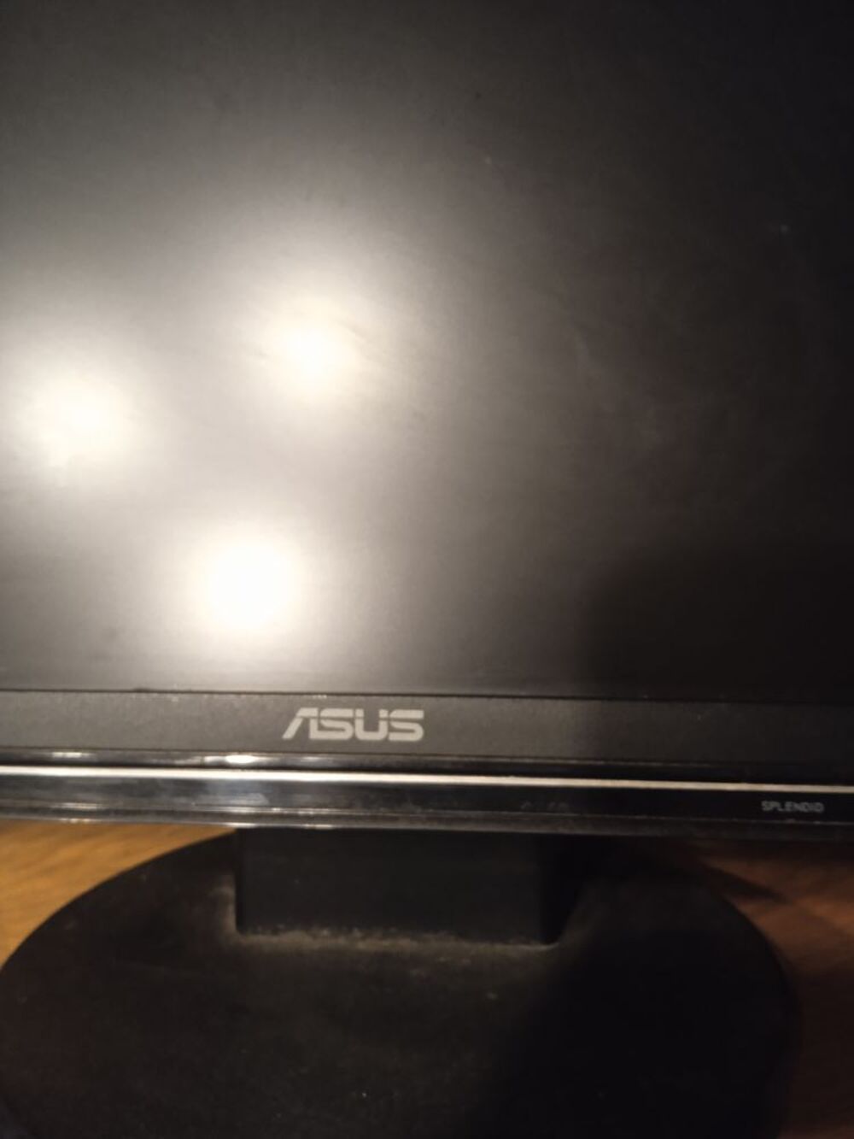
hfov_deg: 49.8
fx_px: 921
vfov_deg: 63.4
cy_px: 570
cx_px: 427
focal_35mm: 28
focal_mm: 3.43
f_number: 2.2
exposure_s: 1/14.3
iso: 1338
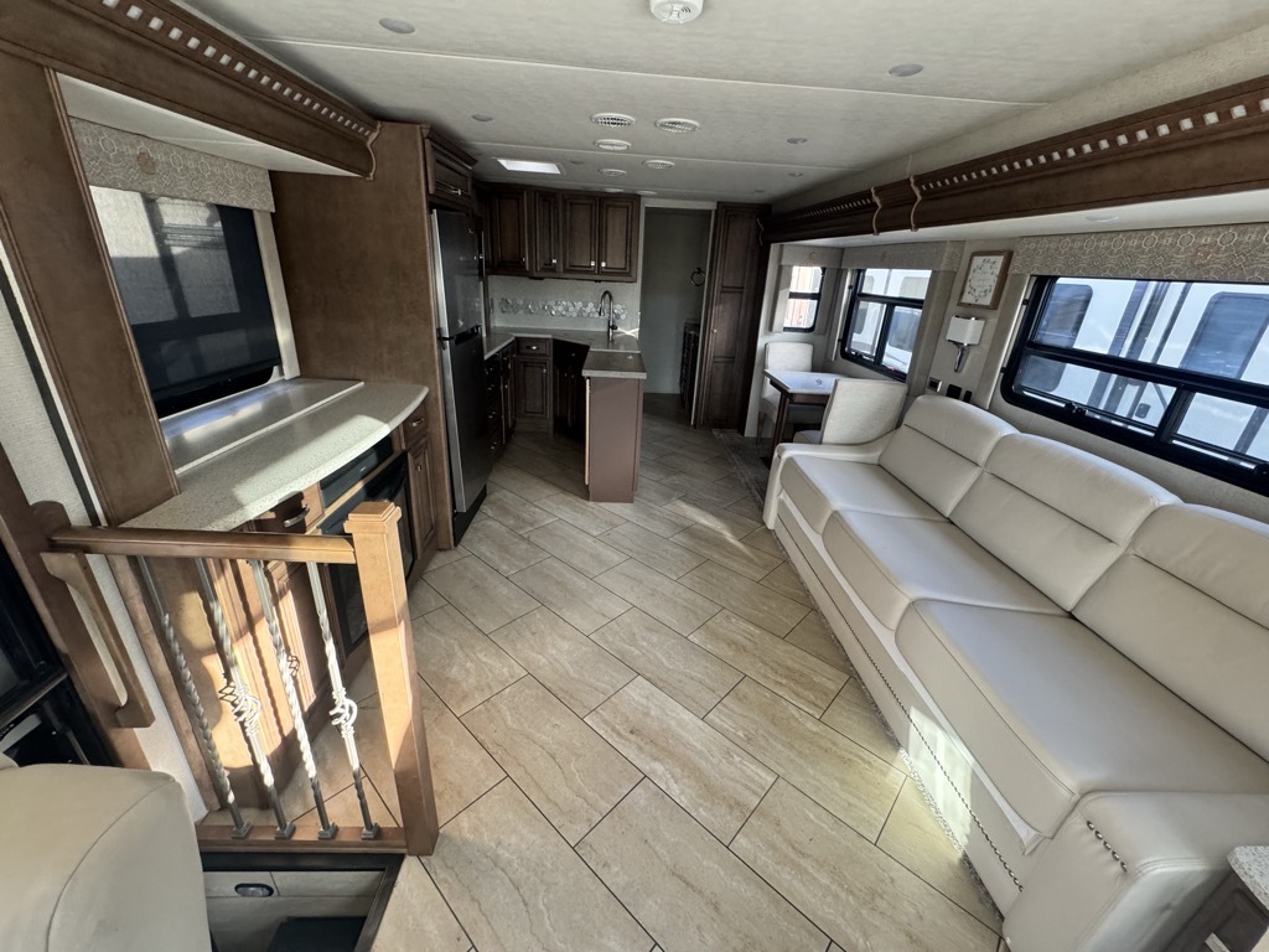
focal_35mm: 14
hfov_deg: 102.1
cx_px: 634
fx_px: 513
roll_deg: -2.1
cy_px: 476
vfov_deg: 85.7
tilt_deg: -24.7
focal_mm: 2.22
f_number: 2.2
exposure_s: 1/82
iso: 320
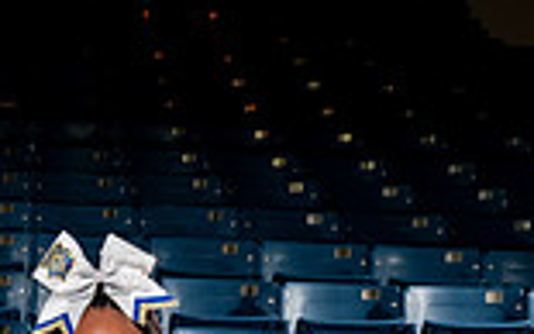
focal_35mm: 127
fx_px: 1849
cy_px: 730
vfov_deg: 9.5
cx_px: 69
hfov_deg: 16.3
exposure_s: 1/250
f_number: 5.6
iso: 200
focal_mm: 43
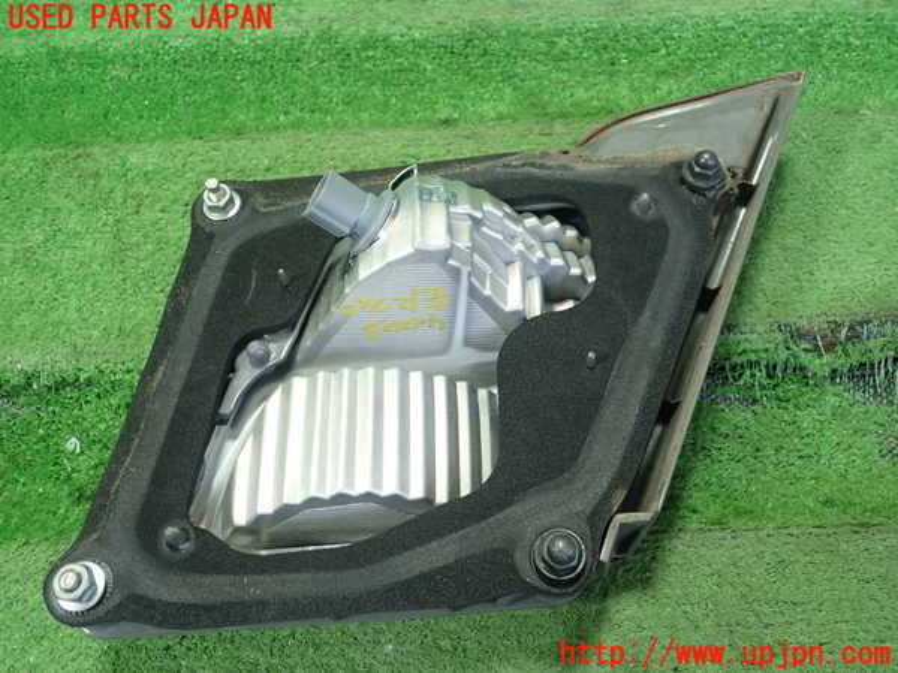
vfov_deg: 46.8
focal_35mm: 30
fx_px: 778
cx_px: 449
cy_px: 336
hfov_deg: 60.0
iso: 400
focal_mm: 5.5
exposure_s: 1/125
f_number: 2.3
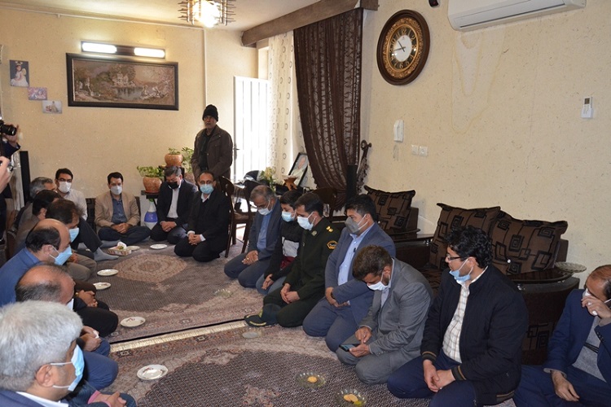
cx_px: 306
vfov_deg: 47.9
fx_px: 458
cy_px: 204
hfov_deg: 67.4
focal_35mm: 27
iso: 1600
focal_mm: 18
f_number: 5.6
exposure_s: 1/60
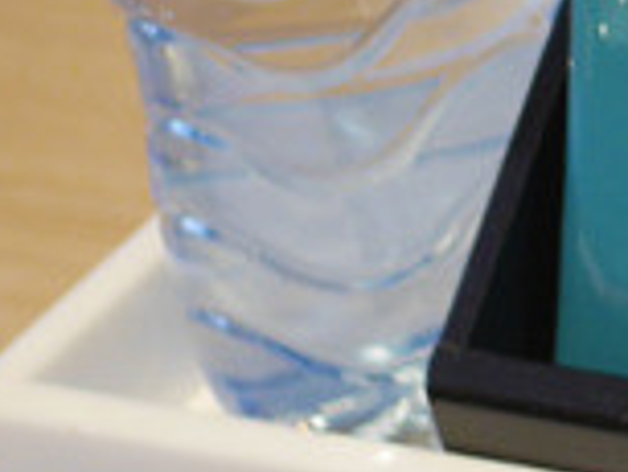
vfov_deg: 7.4
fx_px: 3559
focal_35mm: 196
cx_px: 1900
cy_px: -365
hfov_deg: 8.4
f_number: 1.7
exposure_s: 1/60
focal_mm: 15
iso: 320
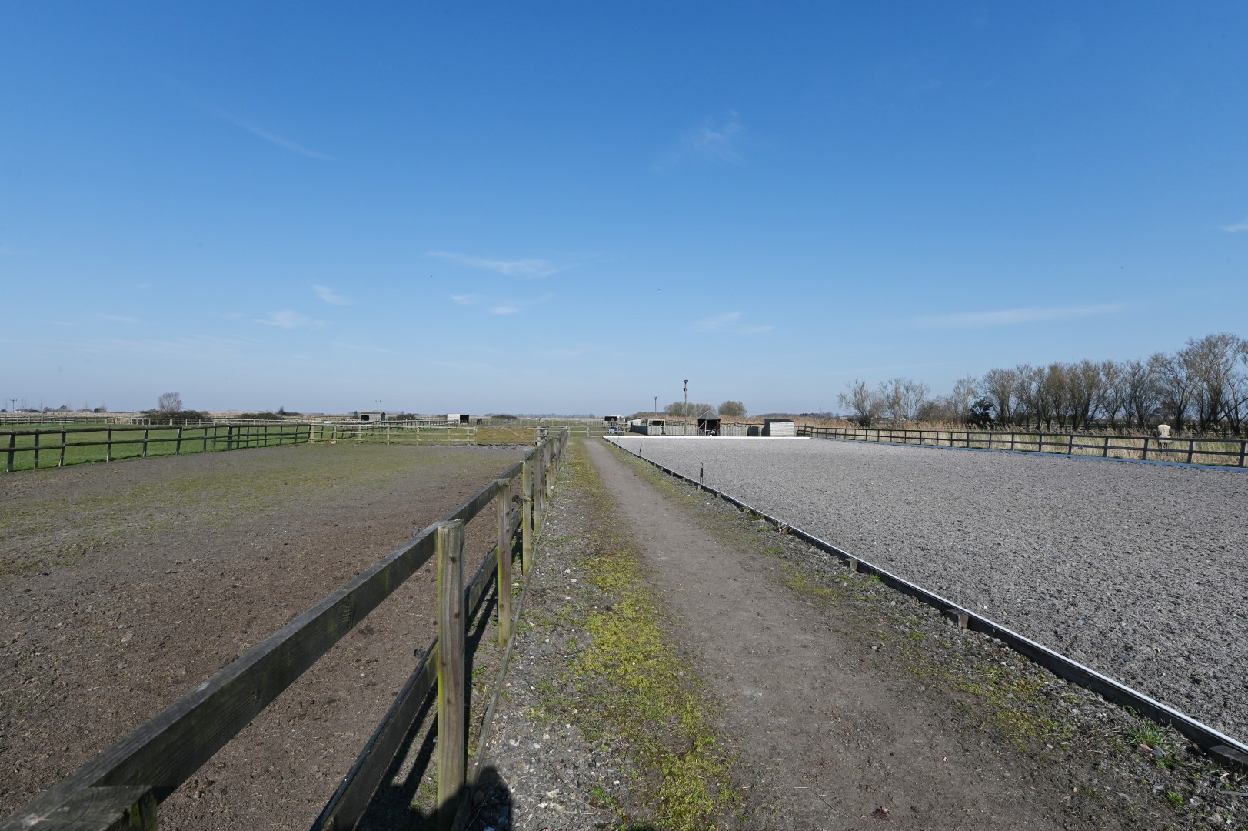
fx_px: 624
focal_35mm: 18
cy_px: 416
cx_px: 624
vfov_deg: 67.3
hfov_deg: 90.0
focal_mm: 18
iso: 320
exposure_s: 1/640
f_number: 13
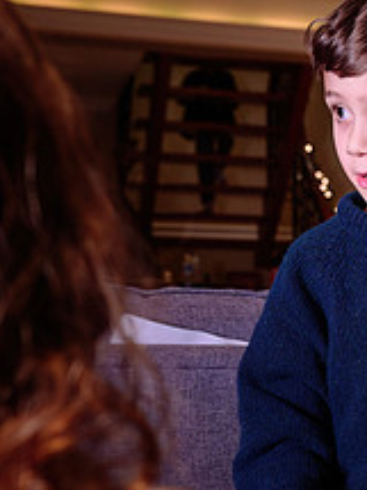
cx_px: 464
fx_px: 1217
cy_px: 401
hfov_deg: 16.3
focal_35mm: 86
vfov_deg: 22.4
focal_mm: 31
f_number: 4
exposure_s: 1/100
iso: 500
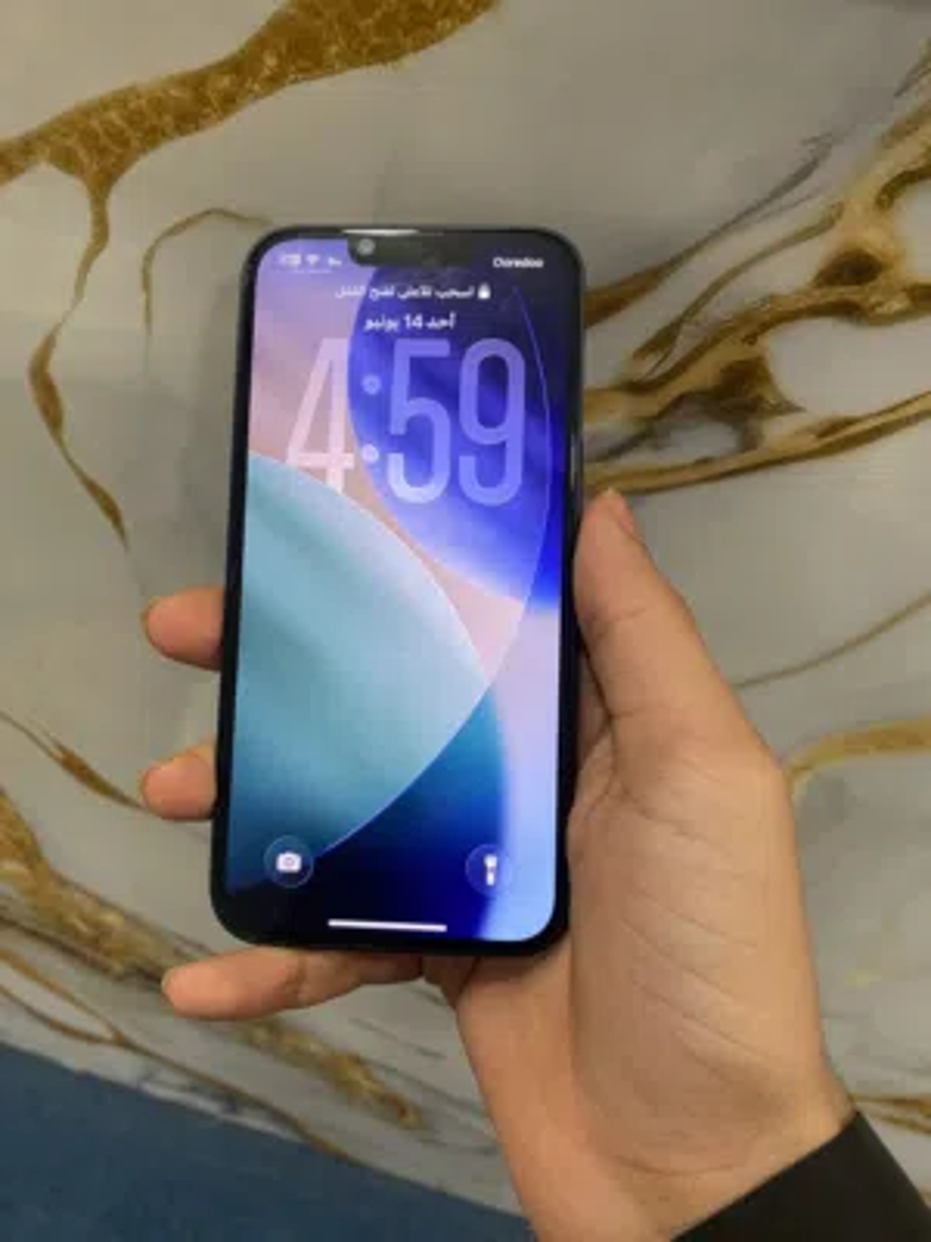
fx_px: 932
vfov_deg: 67.3
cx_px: 466
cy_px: 621
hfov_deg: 53.1
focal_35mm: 26
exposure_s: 1/50
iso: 80
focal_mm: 4.25
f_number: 1.8
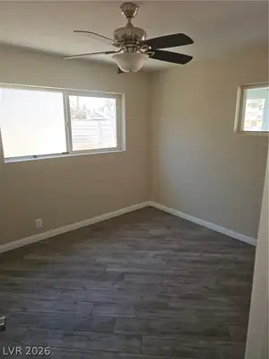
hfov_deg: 58.9
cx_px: 134
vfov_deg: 73.9
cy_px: 180
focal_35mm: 23
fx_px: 238
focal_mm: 6.3
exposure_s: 1/60
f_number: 1.7
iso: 16
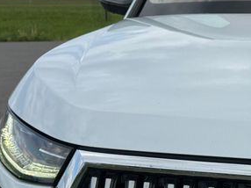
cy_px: 190
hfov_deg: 20.4
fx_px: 623
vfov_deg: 16.8
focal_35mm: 86
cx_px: 342
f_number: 1.78
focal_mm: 6.76
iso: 80
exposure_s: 1/4975
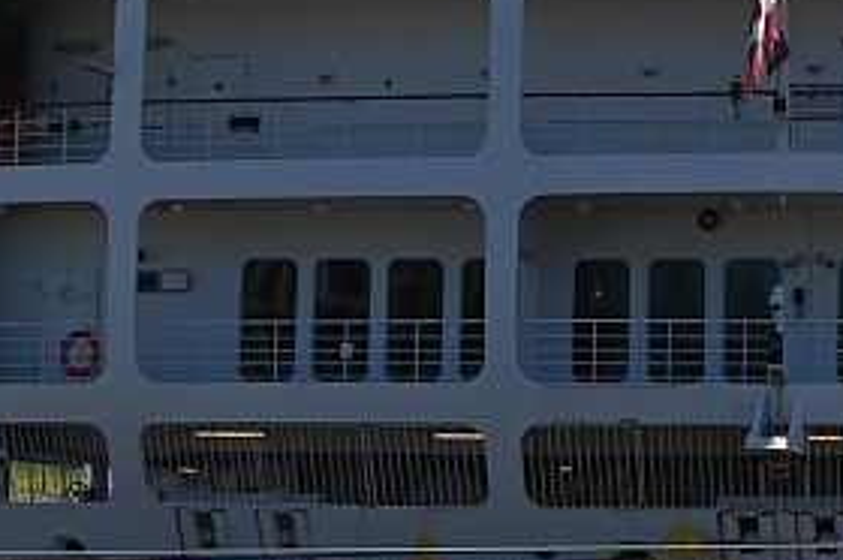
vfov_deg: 12.3
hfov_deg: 18.2
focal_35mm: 110
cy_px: 47
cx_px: 837
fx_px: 2573
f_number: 8
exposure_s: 1/500
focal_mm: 30
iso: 100
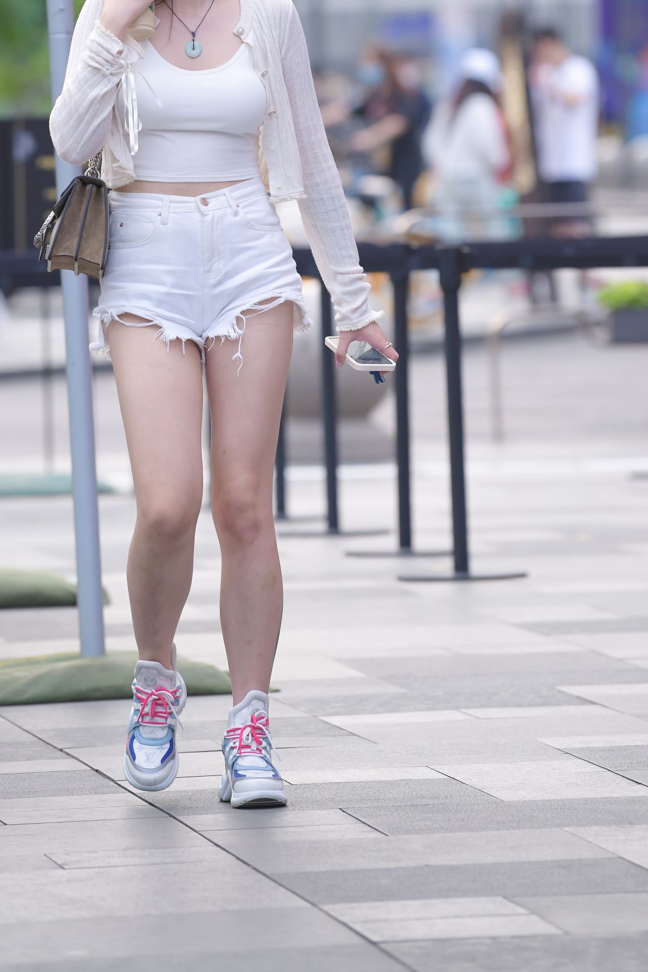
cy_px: 152
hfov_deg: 4.0
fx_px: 9287
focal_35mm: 344
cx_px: 227
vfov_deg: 6.0
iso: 800
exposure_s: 1/640
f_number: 3.5
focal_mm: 200
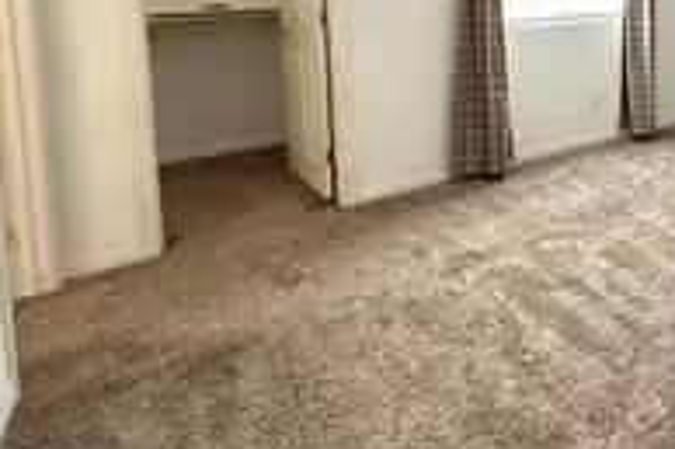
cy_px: 10
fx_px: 562
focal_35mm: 30
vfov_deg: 39.0
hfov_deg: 49.4
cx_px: 689
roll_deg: -0.5
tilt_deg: -4.8
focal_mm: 2.22
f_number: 2.2
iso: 250
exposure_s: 1/120
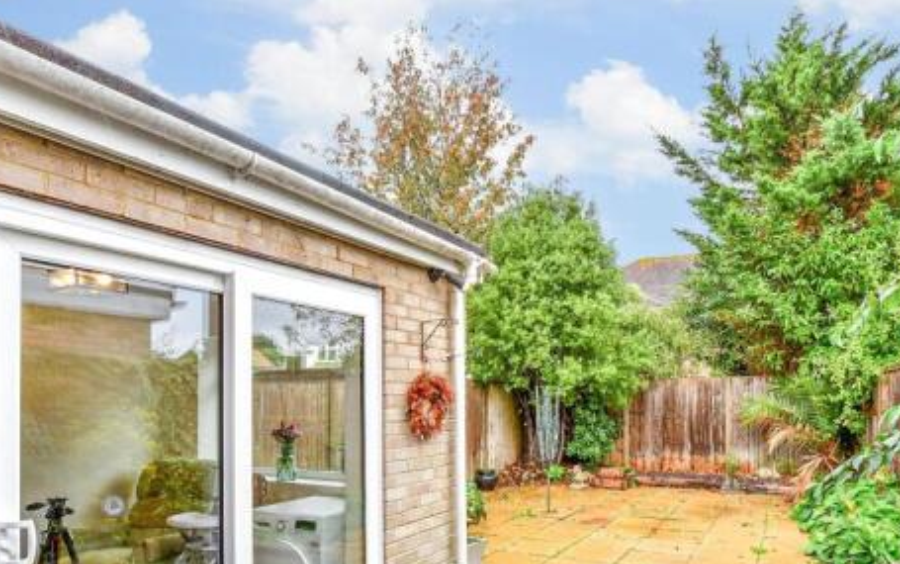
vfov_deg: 53.4
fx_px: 540
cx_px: 527
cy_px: 399
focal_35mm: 22
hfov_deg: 78.9
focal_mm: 10
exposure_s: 1/80
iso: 500
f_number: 8
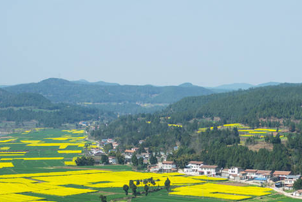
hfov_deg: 18.5
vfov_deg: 12.5
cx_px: 254
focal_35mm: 109
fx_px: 915
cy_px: 178
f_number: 7.1
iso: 100
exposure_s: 1/640
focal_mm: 50
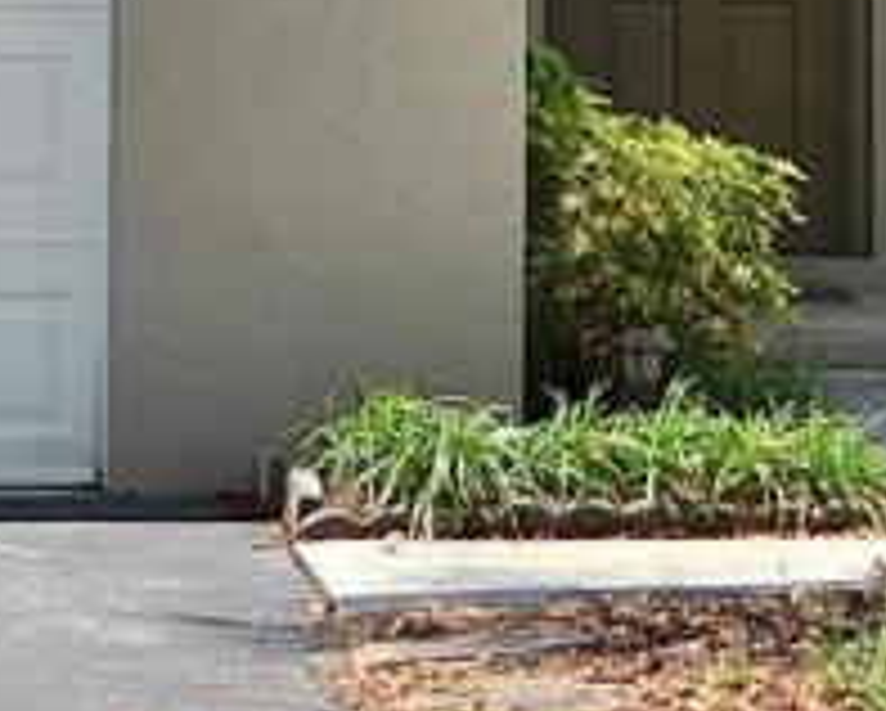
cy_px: -864
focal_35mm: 270
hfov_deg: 7.0
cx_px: -558
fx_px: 7076
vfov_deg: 5.6
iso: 100
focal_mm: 35
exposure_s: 1/250
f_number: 8
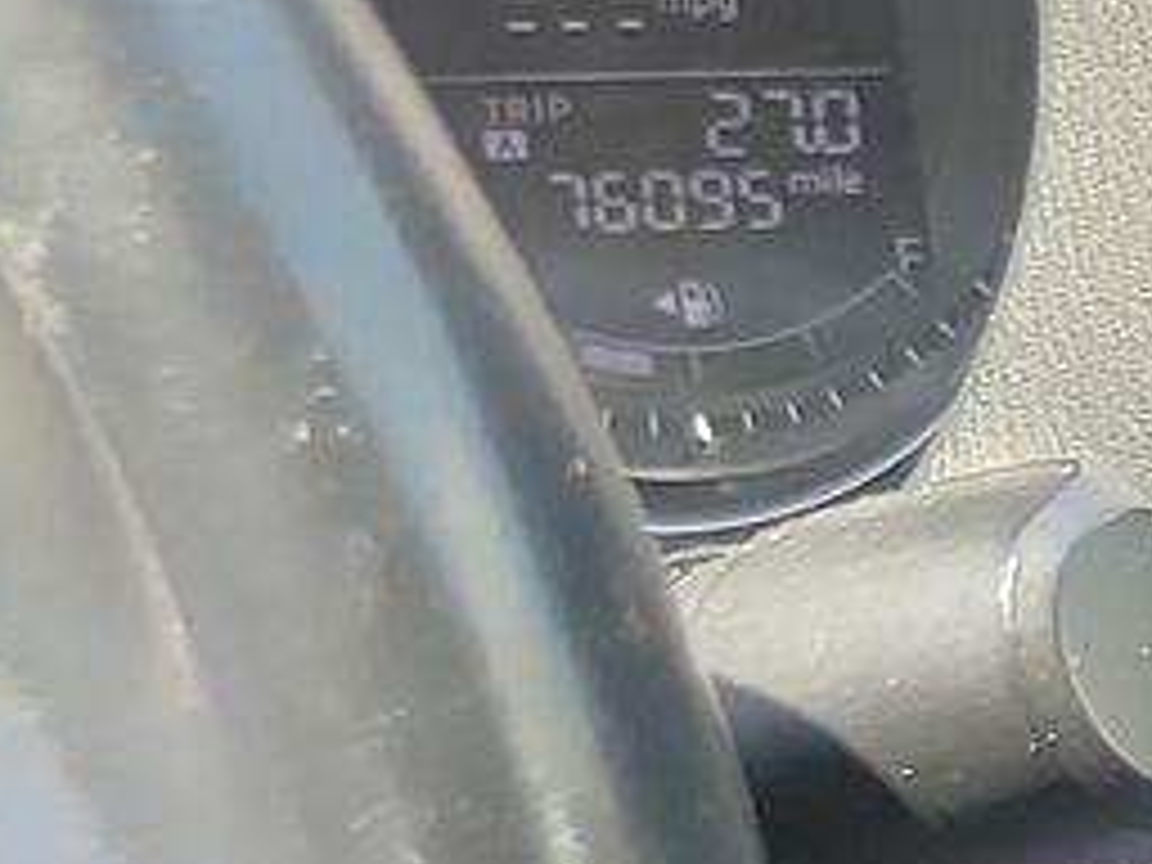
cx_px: 3258
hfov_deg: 10.3
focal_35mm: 150
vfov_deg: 9.5
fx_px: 4992
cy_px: 1508
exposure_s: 1/59
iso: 75
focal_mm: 6.7
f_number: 1.8
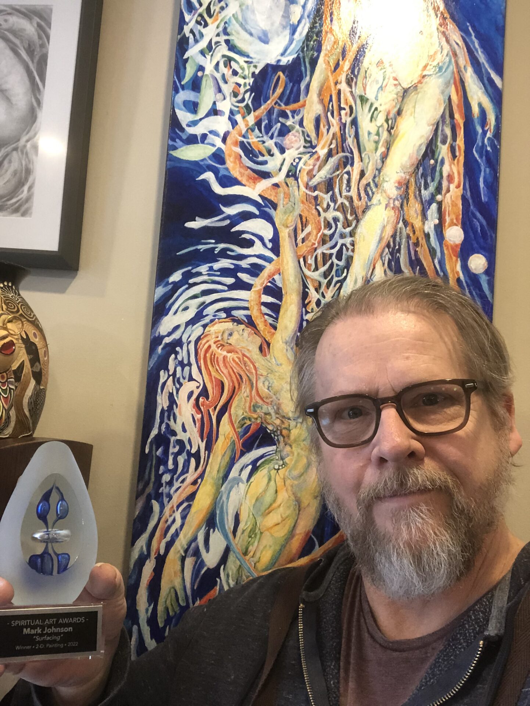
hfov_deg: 44.2
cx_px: 265
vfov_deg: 56.8
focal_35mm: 32
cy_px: 353
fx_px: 653
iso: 250
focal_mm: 2.87
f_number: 2.2
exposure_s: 1/60
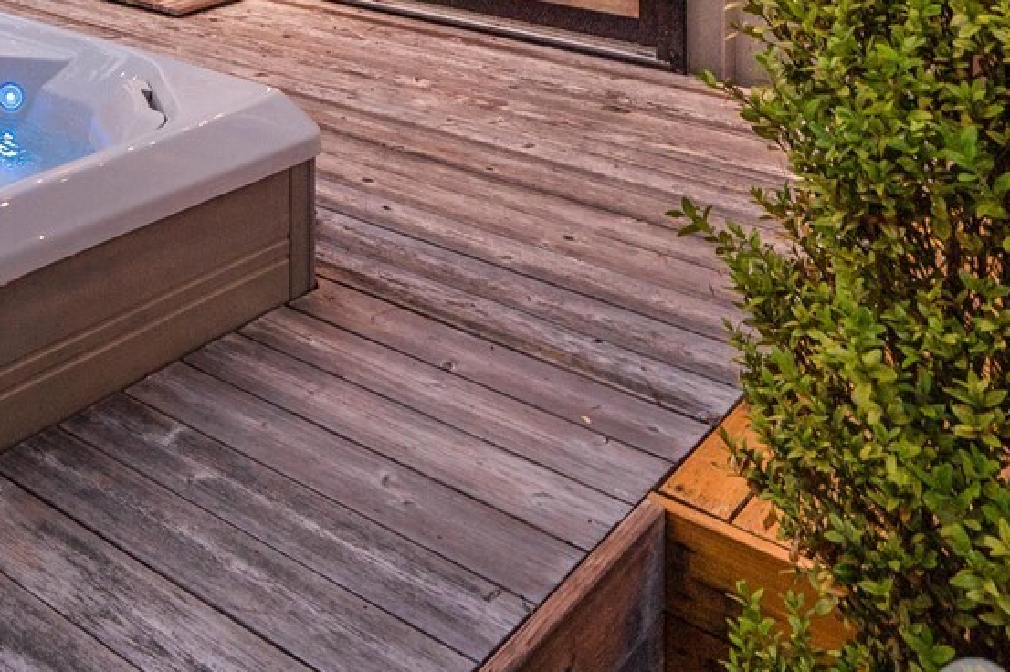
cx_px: -178
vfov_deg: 25.6
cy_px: -258
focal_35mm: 43
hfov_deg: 36.2
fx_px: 1206
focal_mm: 14
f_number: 7.1
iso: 400
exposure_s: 1/30
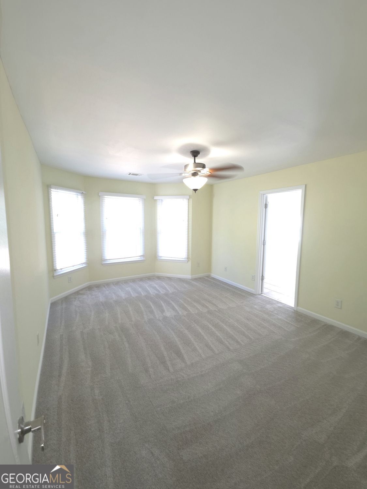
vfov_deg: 106.2
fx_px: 184
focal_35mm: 13
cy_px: 244
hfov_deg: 89.9
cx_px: 184
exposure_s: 1/8
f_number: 2.2
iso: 50
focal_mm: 2.2
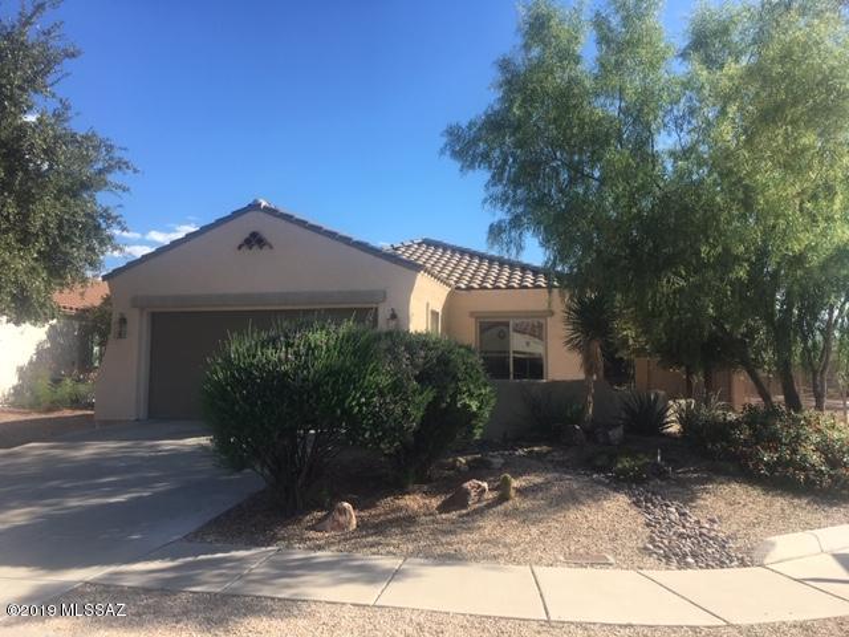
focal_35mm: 29
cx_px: 424
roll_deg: +0.0
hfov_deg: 61.7
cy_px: 318
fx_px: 711
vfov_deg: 48.2
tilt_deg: +4.2
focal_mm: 4.15
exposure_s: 1/950
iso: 25
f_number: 2.2
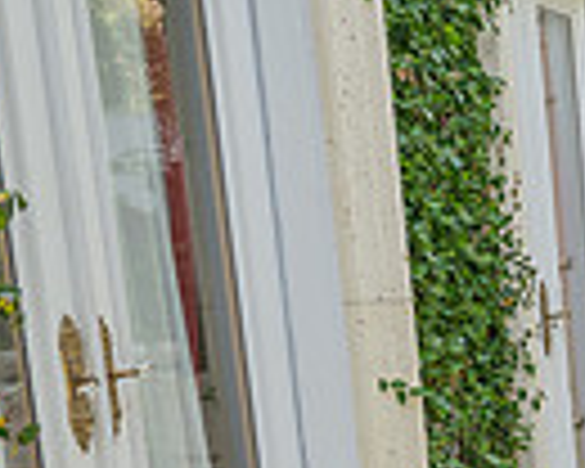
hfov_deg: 14.7
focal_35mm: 108
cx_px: 1170
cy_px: 610
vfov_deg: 13.7
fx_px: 1870
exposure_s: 1/500
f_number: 4
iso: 400
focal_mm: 24
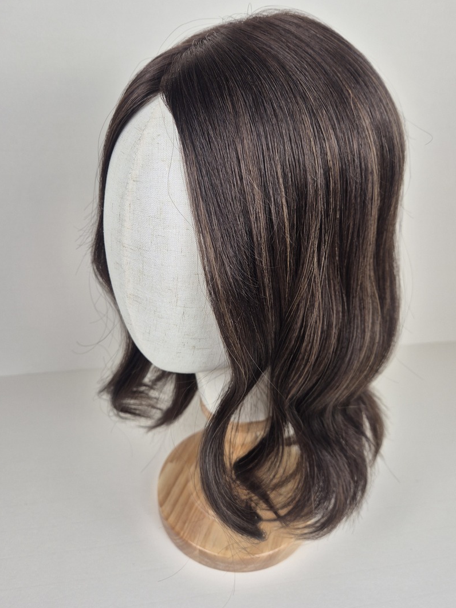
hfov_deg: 53.0
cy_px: 293
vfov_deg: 67.3
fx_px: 457
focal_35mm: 26
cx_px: 233
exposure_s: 1/114
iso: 25
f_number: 1.8
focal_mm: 5.4
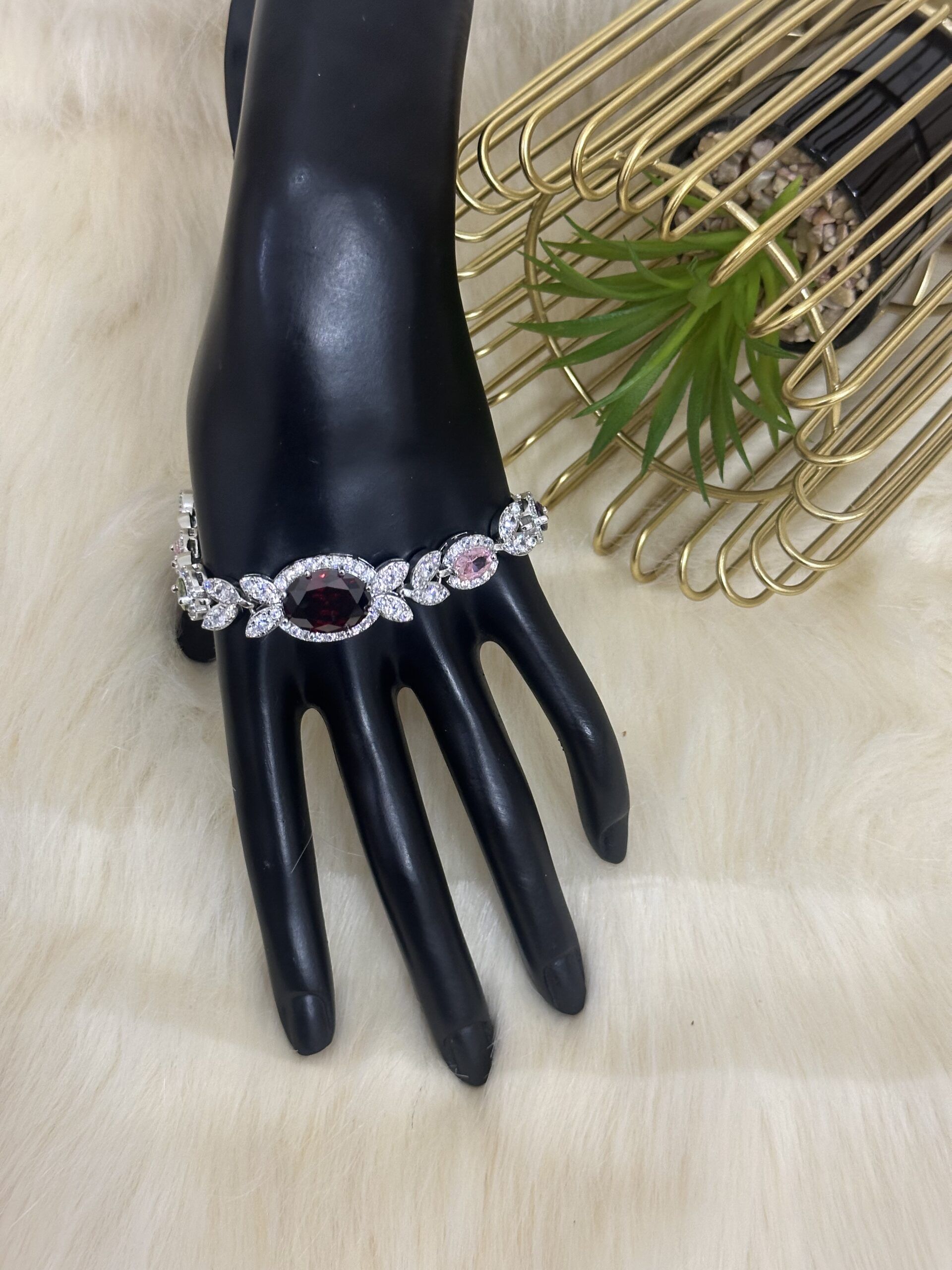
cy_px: 635
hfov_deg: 30.3
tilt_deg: -62.2
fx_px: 1760
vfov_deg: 39.7
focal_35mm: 48
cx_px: 476
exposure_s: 1/60
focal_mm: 6.86
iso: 200
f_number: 1.78
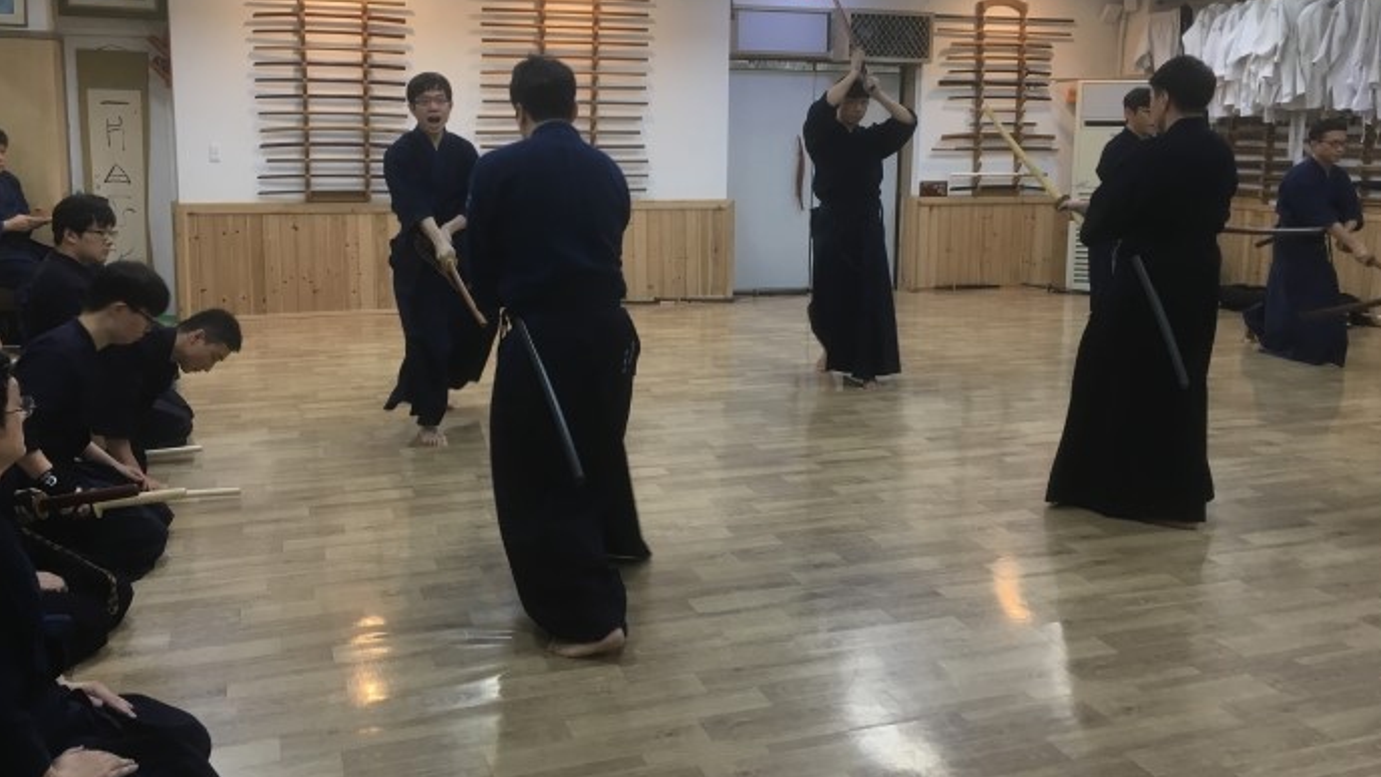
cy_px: 306
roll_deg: -1.5
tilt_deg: -6.7
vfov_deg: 34.5
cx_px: 676
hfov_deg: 58.0
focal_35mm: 34
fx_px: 1245
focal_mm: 4.15
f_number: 2.2
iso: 50
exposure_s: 1/30
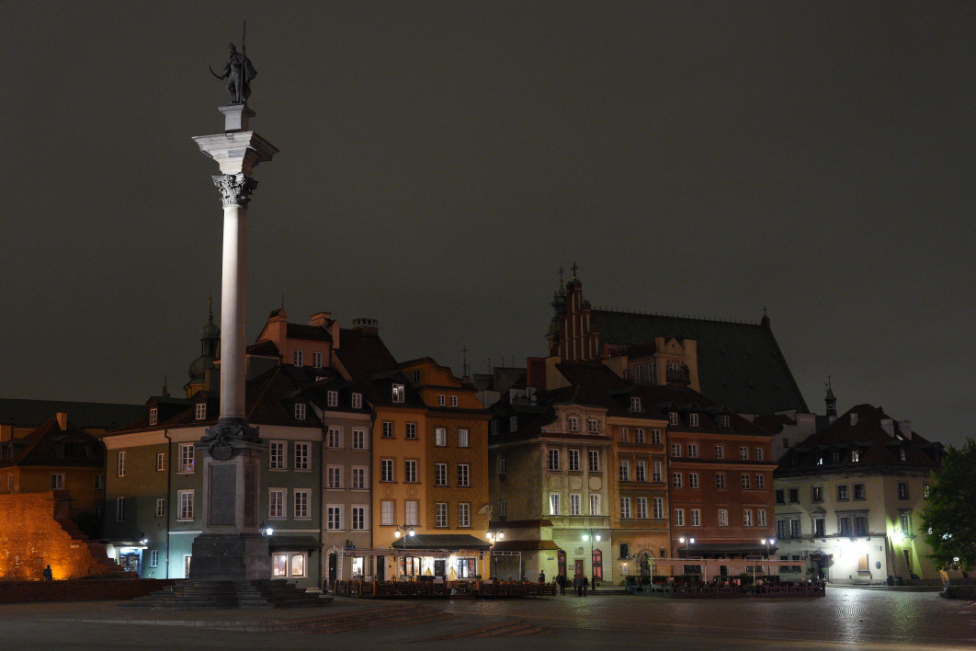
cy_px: 326
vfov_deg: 28.6
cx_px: 488
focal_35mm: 47
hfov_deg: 41.9
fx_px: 1274
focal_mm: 47
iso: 6400
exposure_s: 1/25
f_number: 2.8
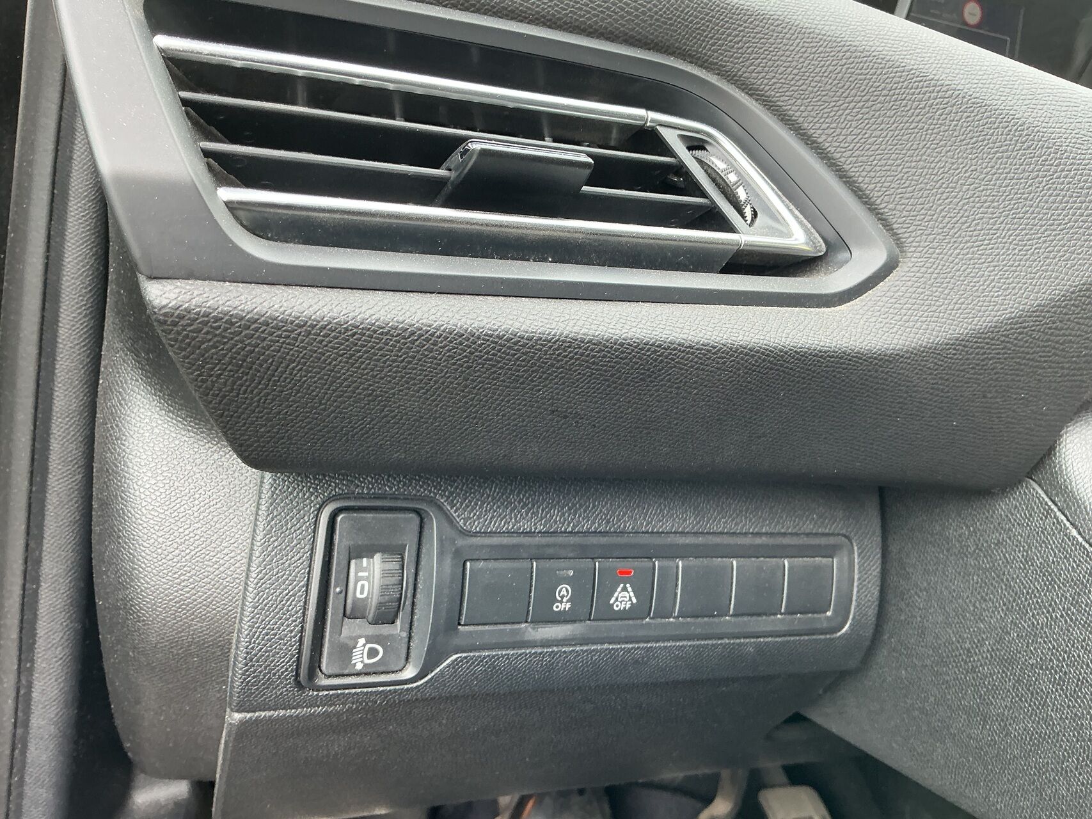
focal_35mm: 29
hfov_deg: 61.7
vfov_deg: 48.2
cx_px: 546
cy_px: 410
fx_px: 915
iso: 40
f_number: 1.8
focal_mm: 3
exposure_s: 1/60
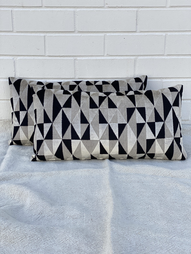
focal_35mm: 52
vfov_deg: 36.8
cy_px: 127
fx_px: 383
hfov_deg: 28.0
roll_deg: -0.2
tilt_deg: -20.1
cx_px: 96
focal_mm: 6
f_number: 2
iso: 20
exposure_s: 1/539
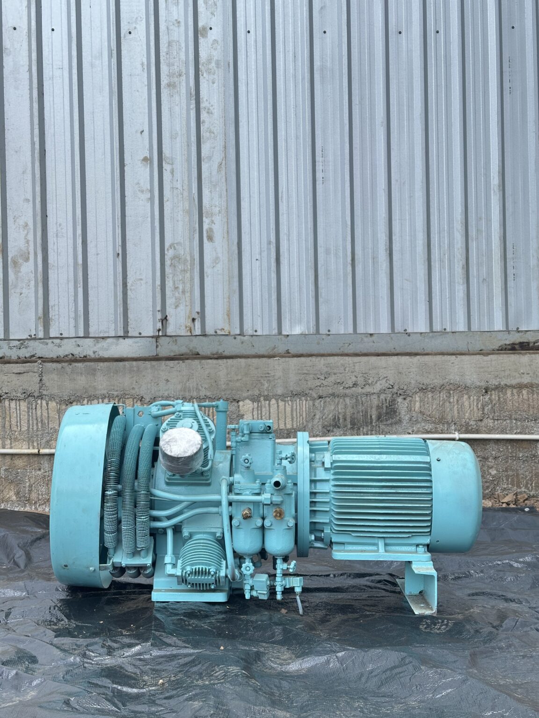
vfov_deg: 39.7
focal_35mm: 48
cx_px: 270
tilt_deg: +2.2
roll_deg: +1.1
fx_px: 997
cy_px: 359
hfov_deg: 30.3
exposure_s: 1/368
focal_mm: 6.86
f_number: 1.78
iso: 64
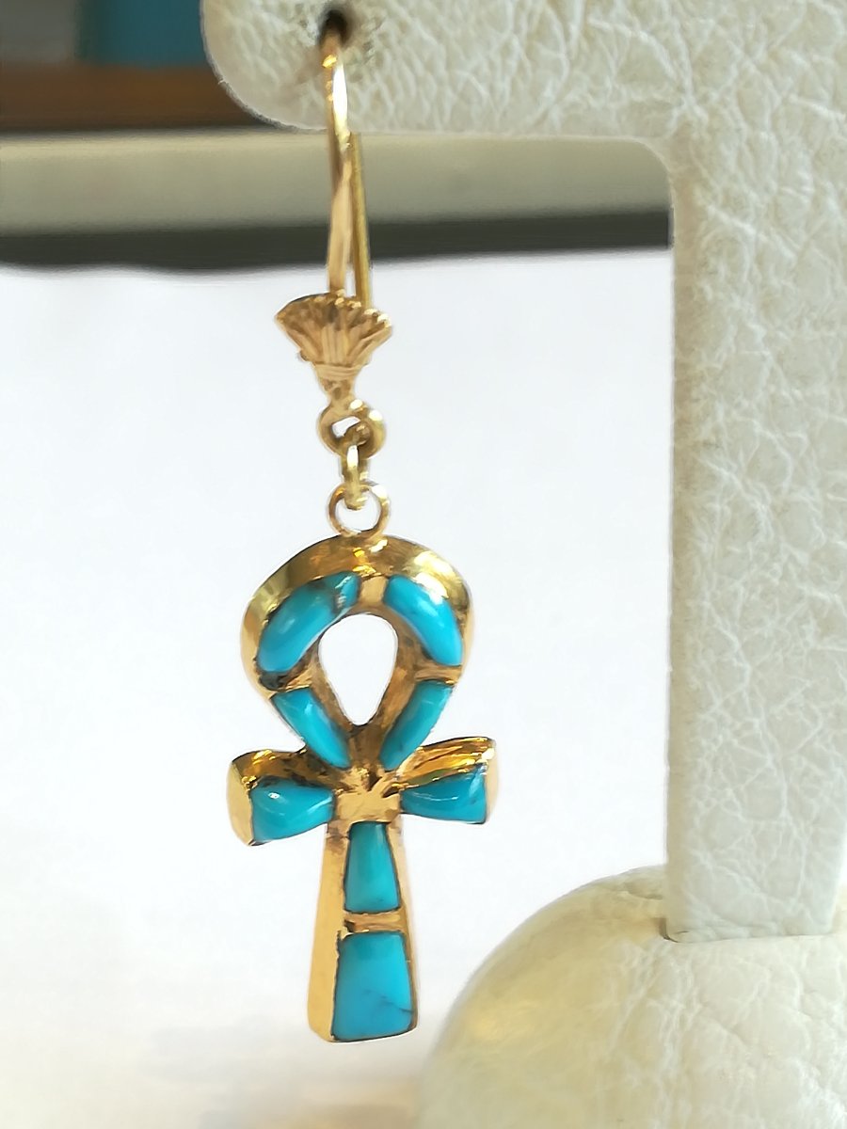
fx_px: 2218
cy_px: 564
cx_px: 424
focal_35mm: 68
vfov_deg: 28.6
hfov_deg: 21.6
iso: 100
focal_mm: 3.83
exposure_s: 1/30
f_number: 2.2
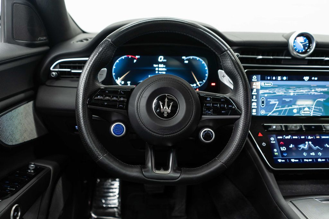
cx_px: 164
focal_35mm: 28
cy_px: 110
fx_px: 256
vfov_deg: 46.4
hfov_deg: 65.5
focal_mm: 28
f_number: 3.2
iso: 800
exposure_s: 1/40
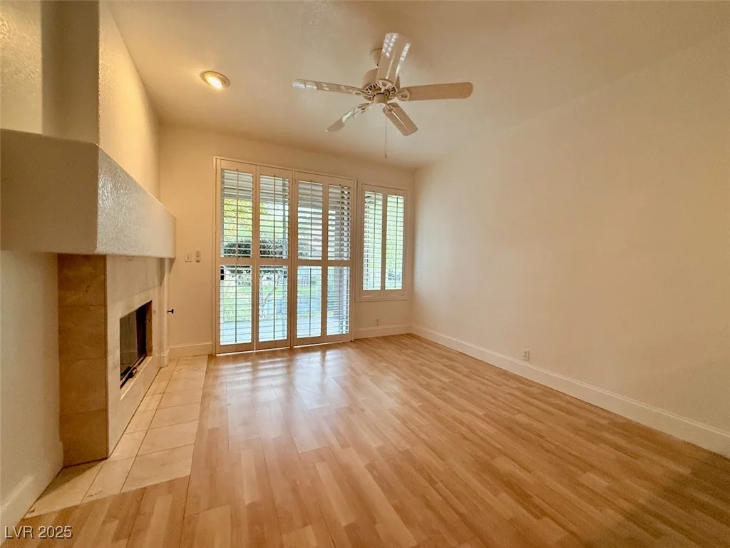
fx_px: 295
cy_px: 274
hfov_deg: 102.1
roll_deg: -1.5
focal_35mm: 14
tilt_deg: -0.1
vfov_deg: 85.7
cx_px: 365
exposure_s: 1/120
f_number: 2.2
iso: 250
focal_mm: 2.22
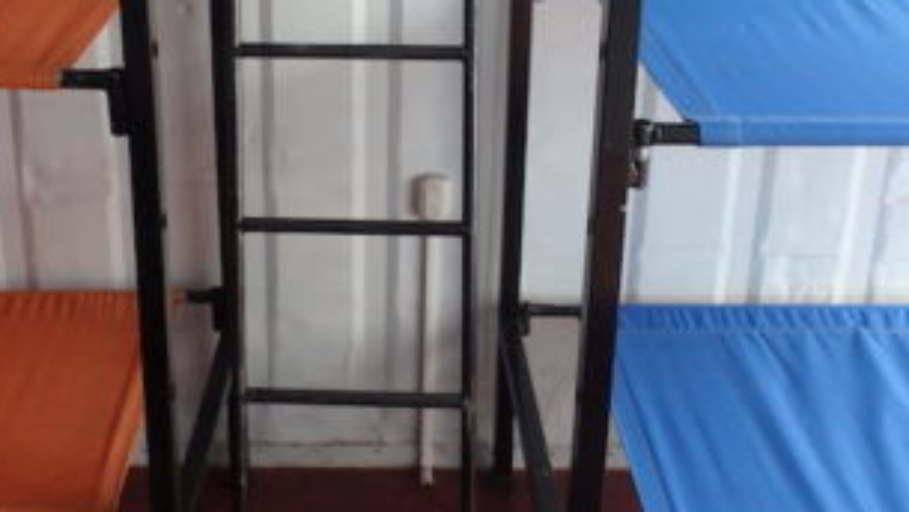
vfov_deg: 25.5
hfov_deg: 45.0
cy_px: 27
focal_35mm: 45
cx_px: 328
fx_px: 1085
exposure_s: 1/30
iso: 400
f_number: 3.5
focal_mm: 3.7
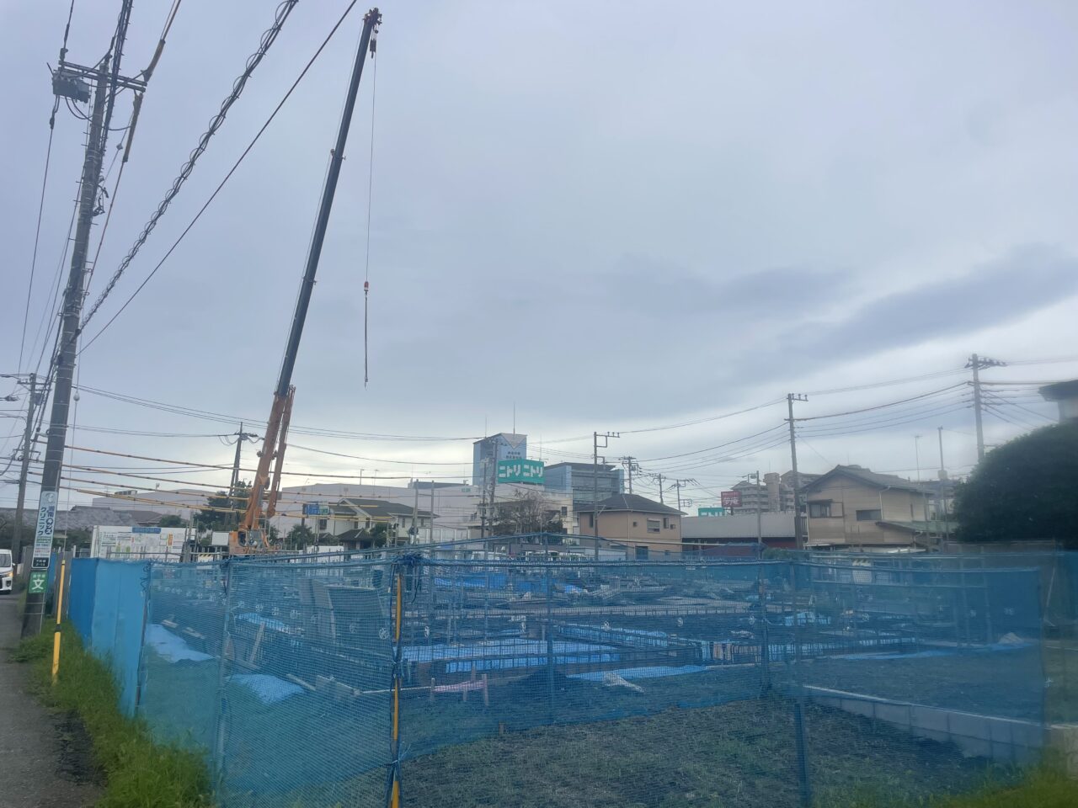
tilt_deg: +10.5
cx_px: 539
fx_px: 810
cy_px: 404
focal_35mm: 26
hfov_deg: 67.3
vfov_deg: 53.1
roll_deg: -0.4
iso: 32
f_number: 1.6
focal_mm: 4.2
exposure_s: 1/2451
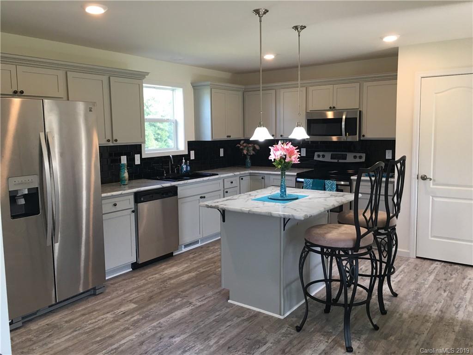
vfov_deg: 48.2
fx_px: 396
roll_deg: +0.2
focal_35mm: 29
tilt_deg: -5.1
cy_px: 178
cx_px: 236
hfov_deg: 61.7
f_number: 2.2
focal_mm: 4.15
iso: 40
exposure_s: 1/30
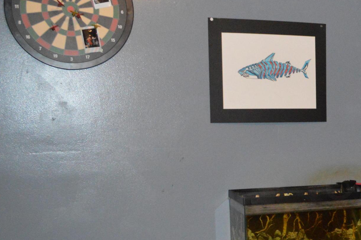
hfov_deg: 27.5
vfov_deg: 20.4
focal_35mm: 66
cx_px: 414
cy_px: 182
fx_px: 661
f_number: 3.5
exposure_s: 1/60
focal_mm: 18
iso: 3200
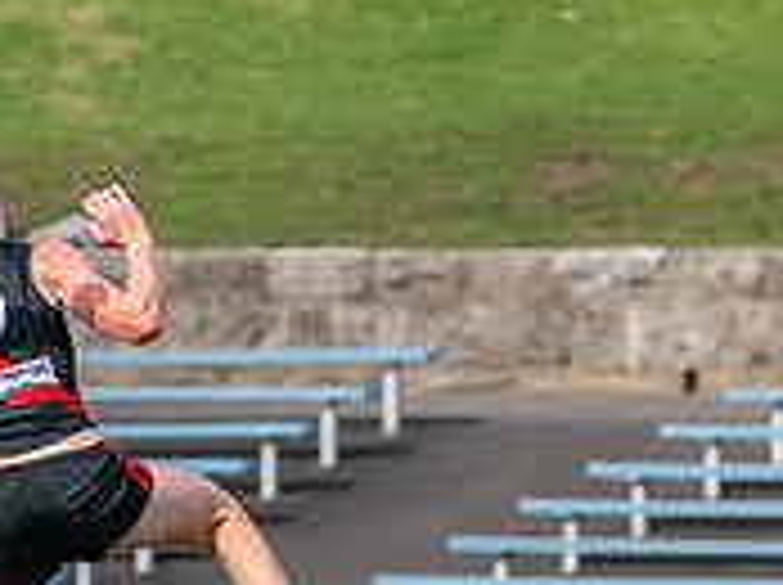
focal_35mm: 1581
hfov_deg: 1.3
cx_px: -66
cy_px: 291
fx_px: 35712
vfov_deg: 0.9
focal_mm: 420
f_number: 8
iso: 800
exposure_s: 1/1600
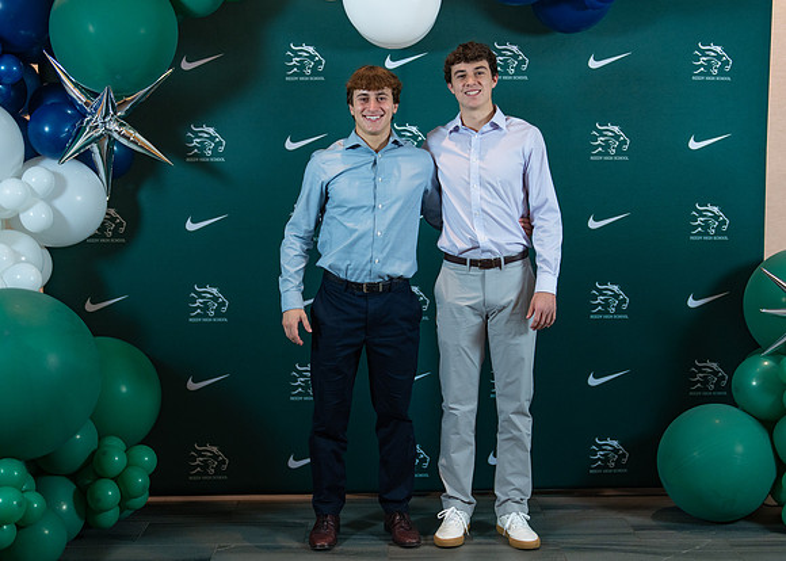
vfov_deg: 26.0
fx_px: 1213
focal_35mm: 54
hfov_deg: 35.9
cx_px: 416
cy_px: 280
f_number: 1.2
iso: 640
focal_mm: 50
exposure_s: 1/320
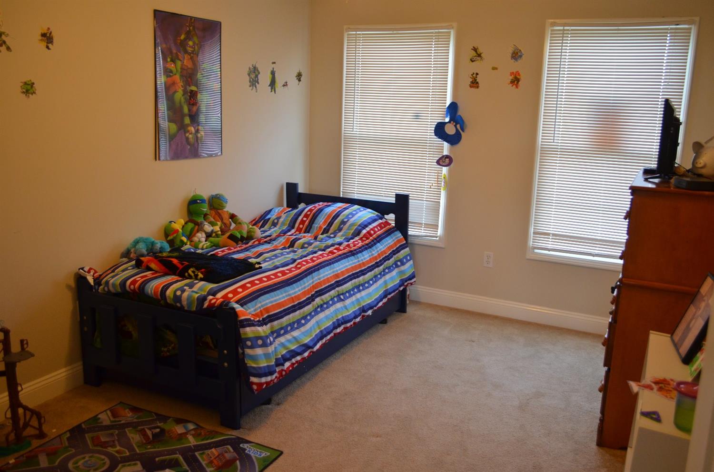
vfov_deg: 39.8
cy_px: 236
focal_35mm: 33
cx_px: 357
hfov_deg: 57.3
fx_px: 653
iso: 800
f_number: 3.8
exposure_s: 1/60
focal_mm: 22
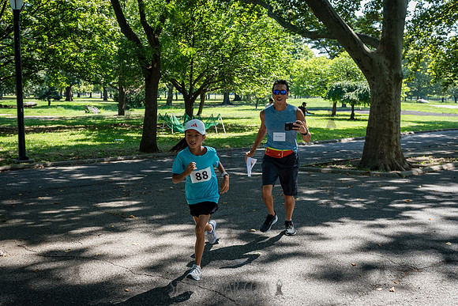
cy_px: 186
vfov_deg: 30.5
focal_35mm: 44
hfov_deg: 44.5
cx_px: 205
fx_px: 558
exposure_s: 1/500
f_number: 3.2
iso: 200
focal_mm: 32
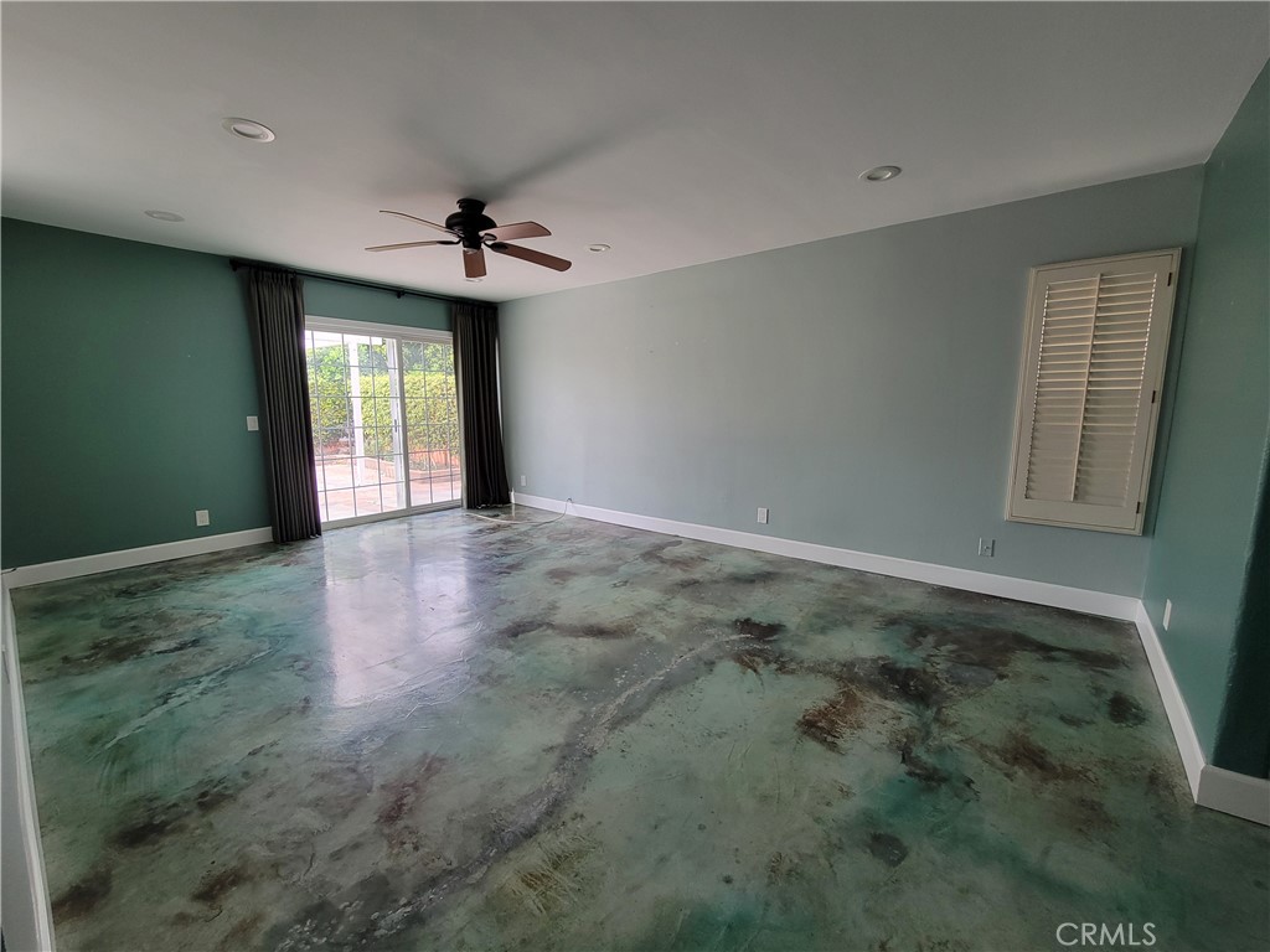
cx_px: 635
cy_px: 476
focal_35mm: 13
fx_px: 477
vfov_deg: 89.9
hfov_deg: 106.2
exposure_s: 1/50
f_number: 2.2
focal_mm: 2.2
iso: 160
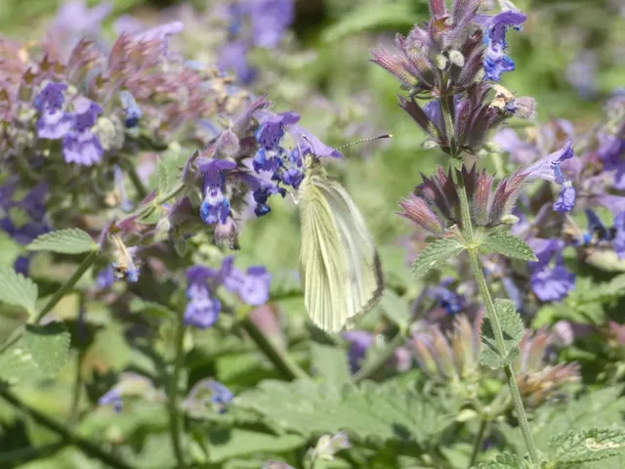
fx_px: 3918
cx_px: 312
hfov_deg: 9.1
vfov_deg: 6.8
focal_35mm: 217
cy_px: 234
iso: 80
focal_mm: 38.9
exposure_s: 1/80
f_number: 5.5
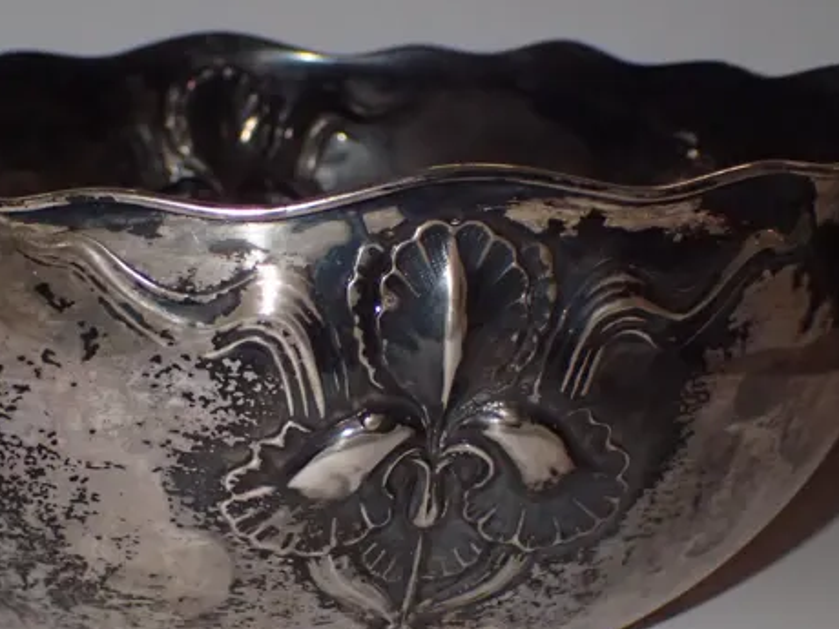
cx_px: 286
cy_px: 343
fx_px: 1939
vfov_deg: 18.4
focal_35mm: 80
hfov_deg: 24.3
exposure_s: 1/50
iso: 800
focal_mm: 8.41
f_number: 9
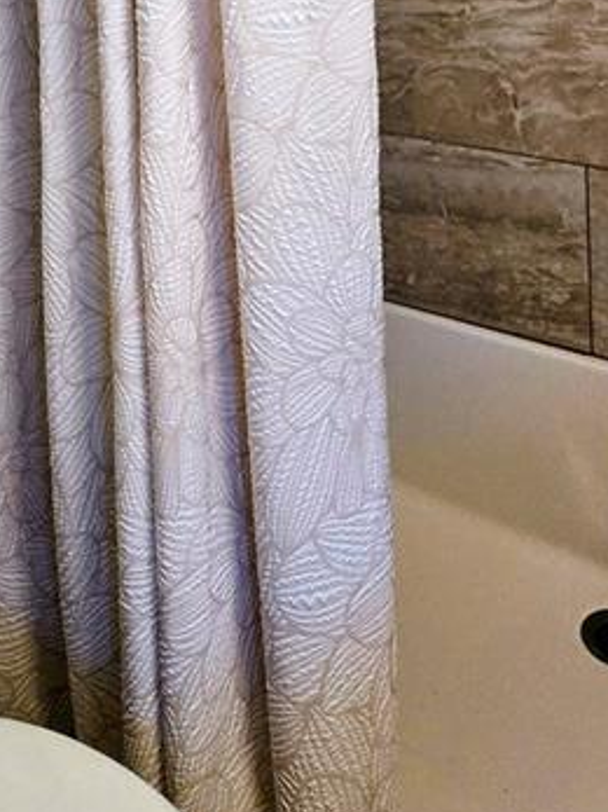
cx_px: 222
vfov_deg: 35.2
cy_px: -110
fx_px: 1054
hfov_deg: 32.0
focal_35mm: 45
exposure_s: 1/60
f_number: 2.2
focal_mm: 2.2
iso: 320
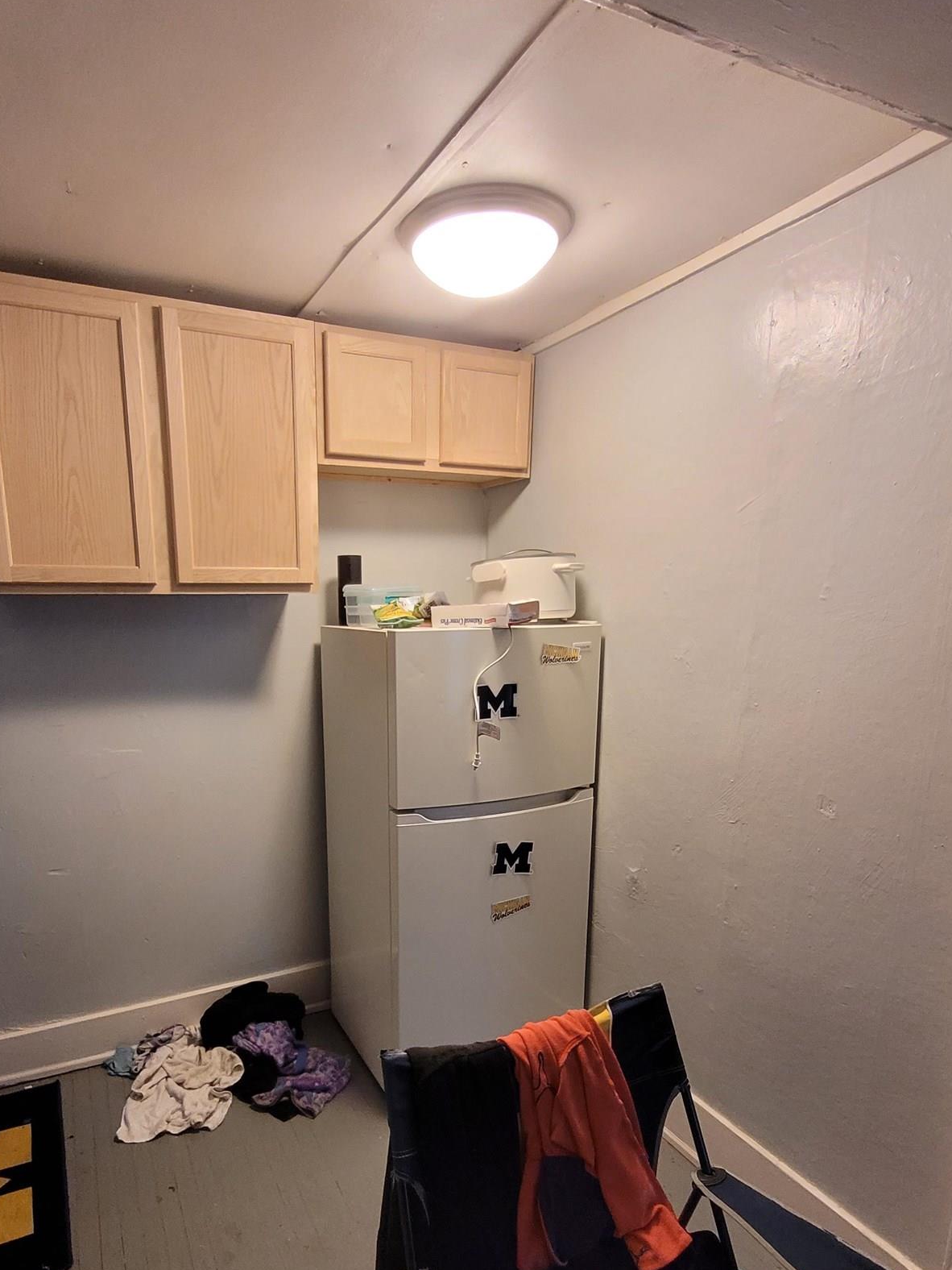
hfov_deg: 68.2
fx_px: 697
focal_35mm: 19
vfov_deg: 83.4
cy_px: 777
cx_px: 393
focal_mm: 1.74
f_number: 2.2
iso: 250
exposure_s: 1/60
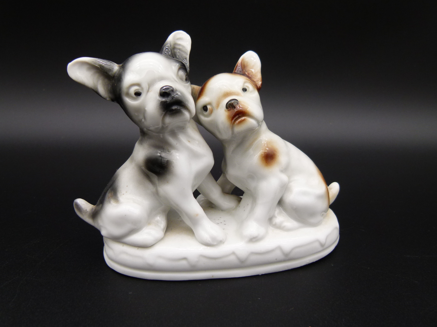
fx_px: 328
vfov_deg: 53.1
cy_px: 162
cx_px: 219
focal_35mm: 26
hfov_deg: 67.3
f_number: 2.8
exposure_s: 1/80
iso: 100
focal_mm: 4.5
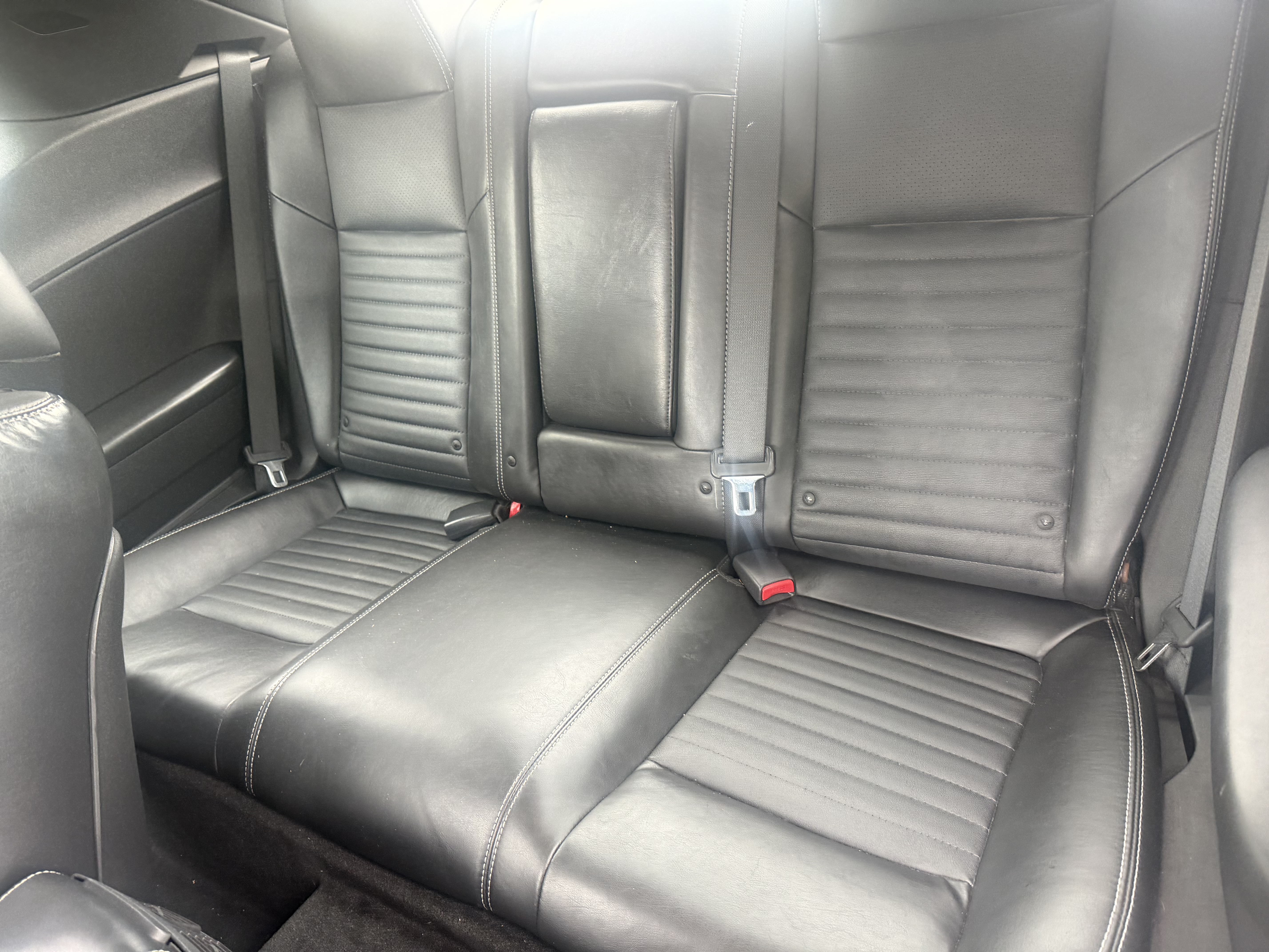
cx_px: 634
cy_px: 476
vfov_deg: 56.8
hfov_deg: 71.6
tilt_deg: -33.1
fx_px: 880
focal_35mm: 24
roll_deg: +17.6
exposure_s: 1/60
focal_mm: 6.76
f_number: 1.78
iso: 250
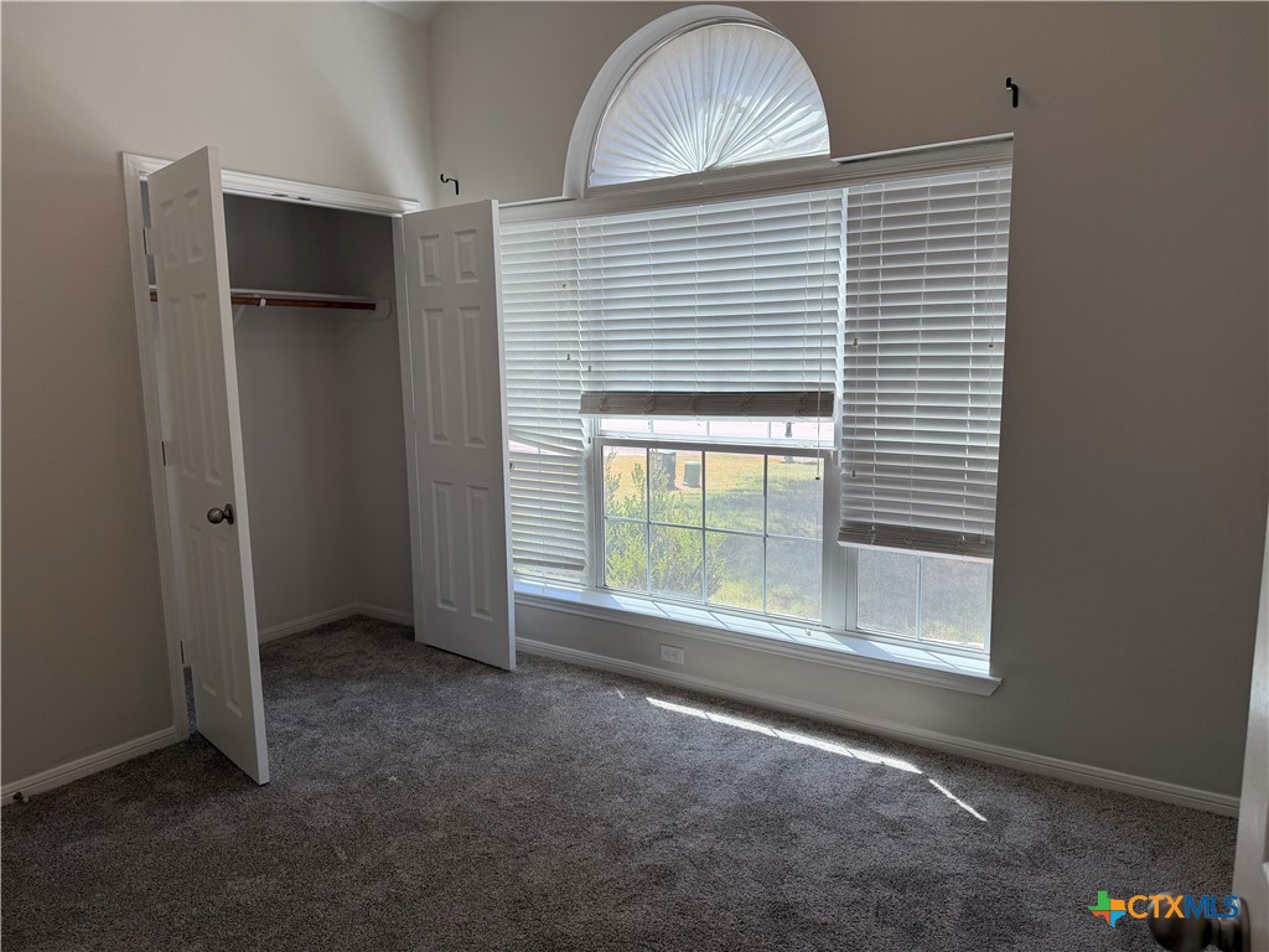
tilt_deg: -7.9
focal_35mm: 24
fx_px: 880
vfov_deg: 56.8
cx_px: 634
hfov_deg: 71.6
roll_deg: +0.3
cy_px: 476
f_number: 1.78
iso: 100
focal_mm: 6.76
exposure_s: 1/488
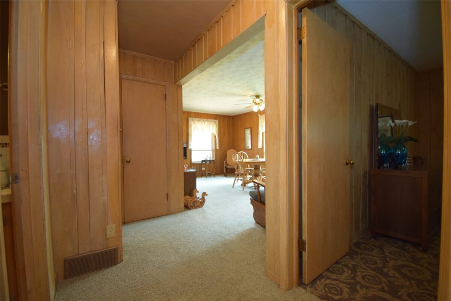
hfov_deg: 100.4
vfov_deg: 77.3
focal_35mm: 15
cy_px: 150
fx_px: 188
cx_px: 226
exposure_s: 1/60
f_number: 4.5
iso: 2000
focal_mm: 10
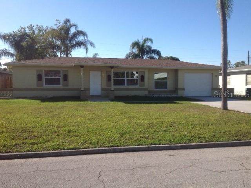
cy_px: 94
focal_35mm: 35
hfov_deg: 52.7
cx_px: 126
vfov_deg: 40.6
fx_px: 253
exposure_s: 1/1513
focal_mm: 4.28
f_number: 2.4
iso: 50
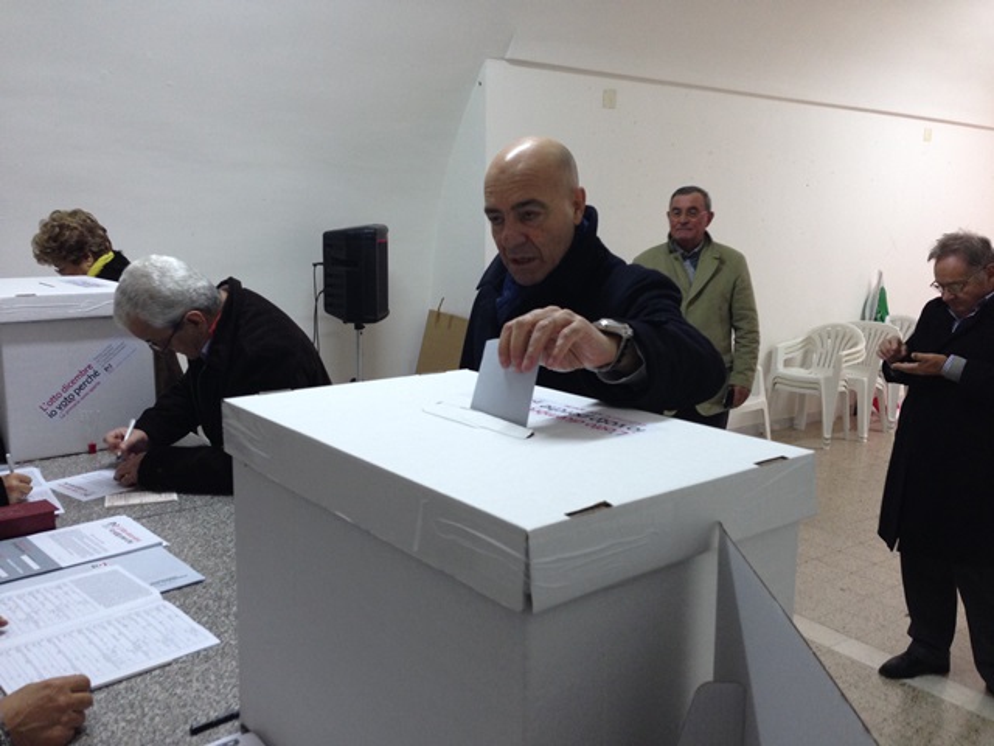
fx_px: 948
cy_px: 373
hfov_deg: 55.4
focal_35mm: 33
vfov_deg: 42.9
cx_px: 497
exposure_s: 1/20
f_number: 2.4
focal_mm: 4.12
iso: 125
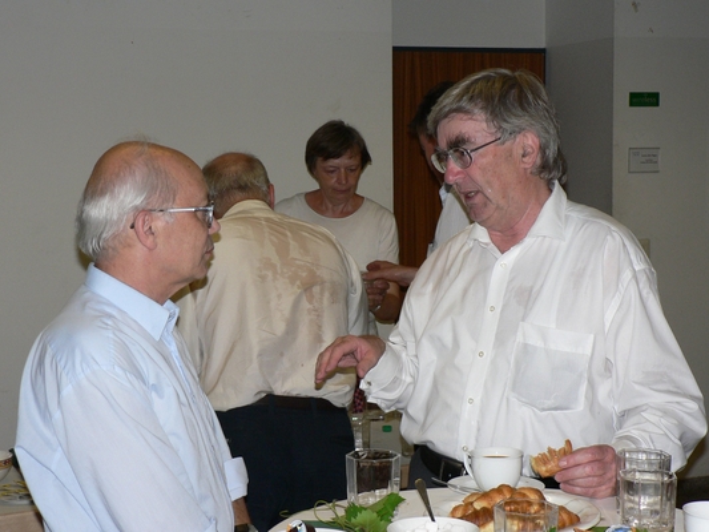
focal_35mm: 65
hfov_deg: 29.8
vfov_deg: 22.6
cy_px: 266
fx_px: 1332
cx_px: 354
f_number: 3.2
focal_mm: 10.9
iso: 150
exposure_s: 1/60
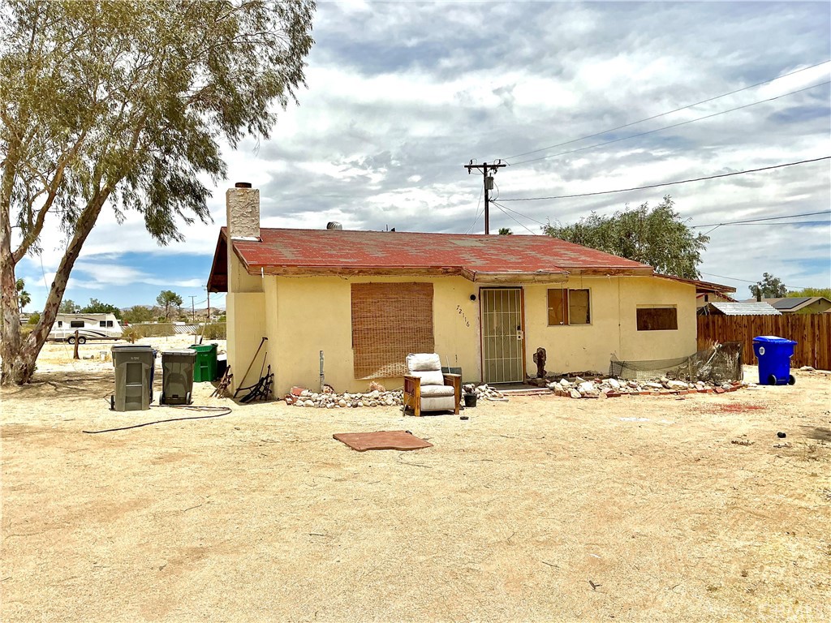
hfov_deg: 61.7
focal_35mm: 29
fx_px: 696
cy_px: 312
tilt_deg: +0.8
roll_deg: +1.0
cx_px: 416
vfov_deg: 48.2
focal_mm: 3
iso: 25
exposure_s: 1/5814
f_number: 1.8
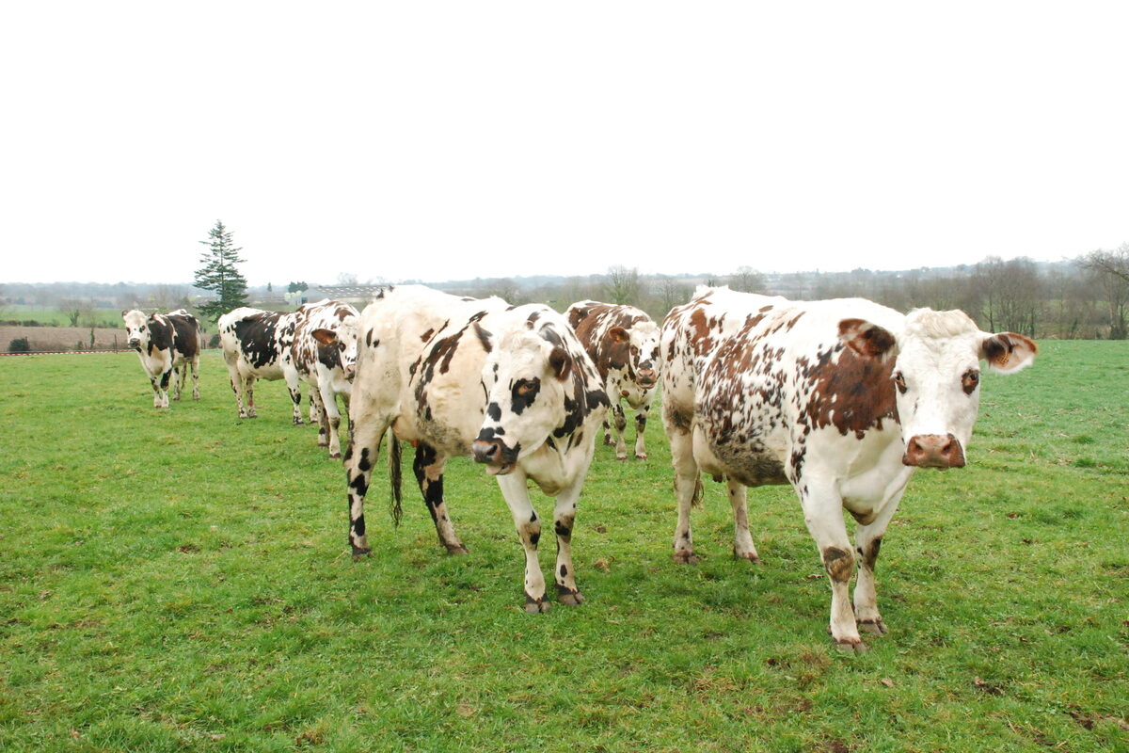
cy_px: 376
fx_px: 1035
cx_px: 564
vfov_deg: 40.0
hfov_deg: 57.2
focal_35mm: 33
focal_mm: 22
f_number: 11
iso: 1600
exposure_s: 1/125
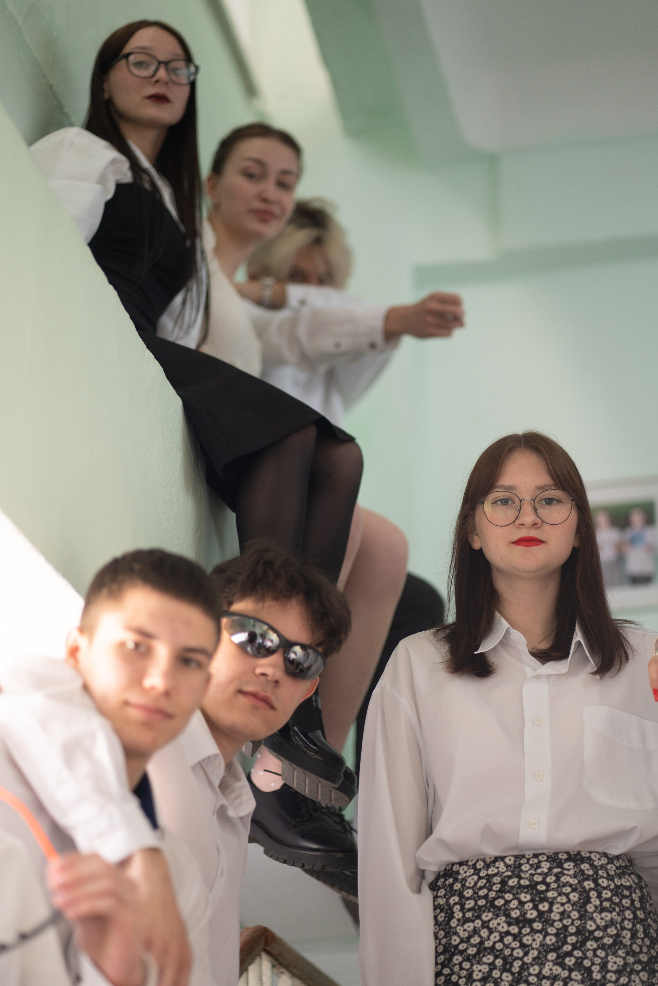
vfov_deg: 23.9
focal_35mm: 85
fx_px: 2330
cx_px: 329
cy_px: 493
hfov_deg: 16.1
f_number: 1.8
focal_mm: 85
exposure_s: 1/125
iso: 160
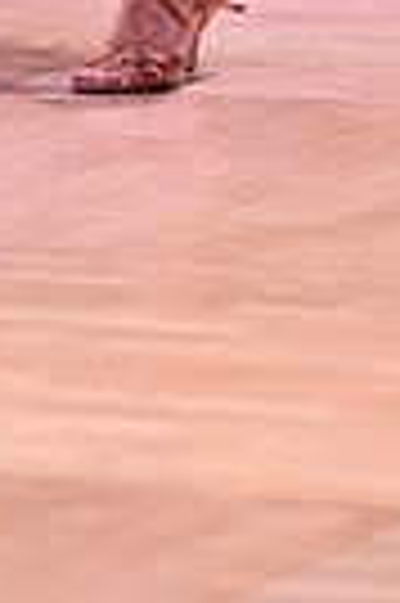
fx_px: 9039
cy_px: -680
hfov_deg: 2.5
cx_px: 18
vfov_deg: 3.8
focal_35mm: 541
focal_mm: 125
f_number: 2.8
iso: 1600
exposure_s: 1/320
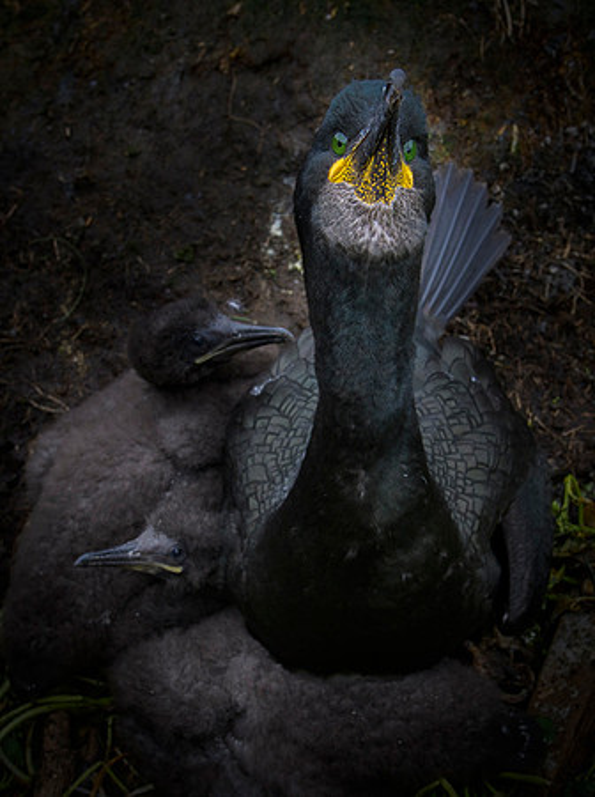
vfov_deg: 40.8
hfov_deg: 31.0
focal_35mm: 47
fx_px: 1071
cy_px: 432
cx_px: 317
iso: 1250
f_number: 8
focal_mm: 21
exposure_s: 1/400
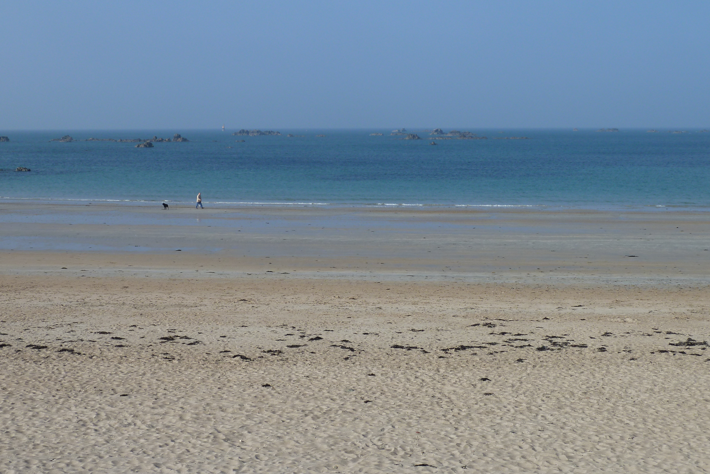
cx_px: 353
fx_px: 1085
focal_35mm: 55
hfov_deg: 36.2
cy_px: 230
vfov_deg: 24.6
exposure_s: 1/500
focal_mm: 8.5
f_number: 5
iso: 80
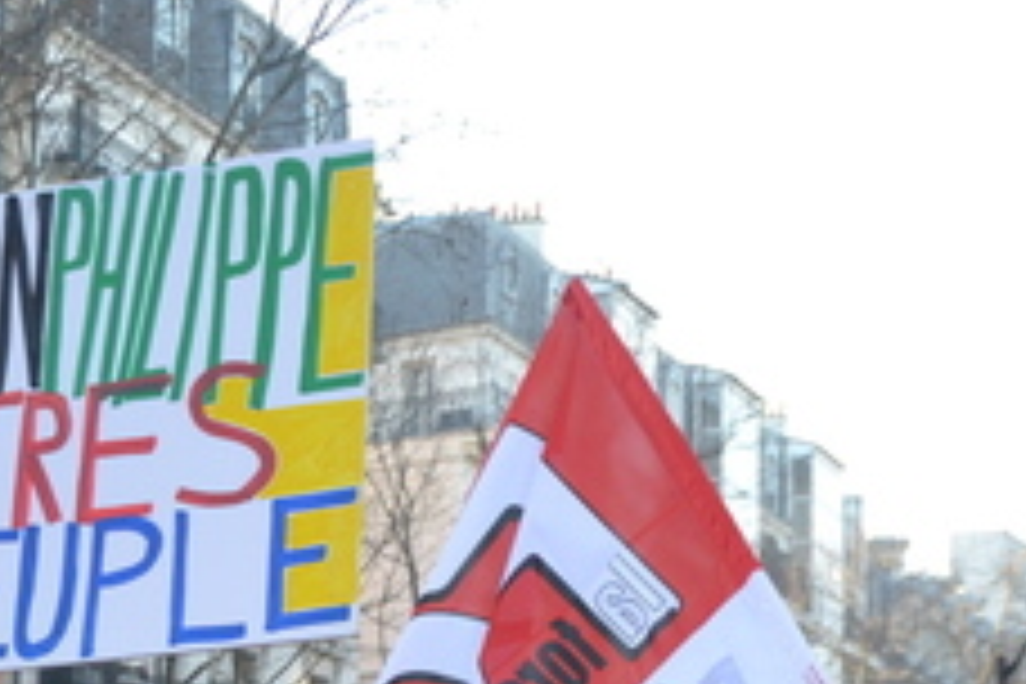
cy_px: 904
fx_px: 2964
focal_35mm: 104
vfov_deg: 12.7
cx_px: 598
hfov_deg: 19.6
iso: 180
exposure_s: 1/125
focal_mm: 22
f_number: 3.8
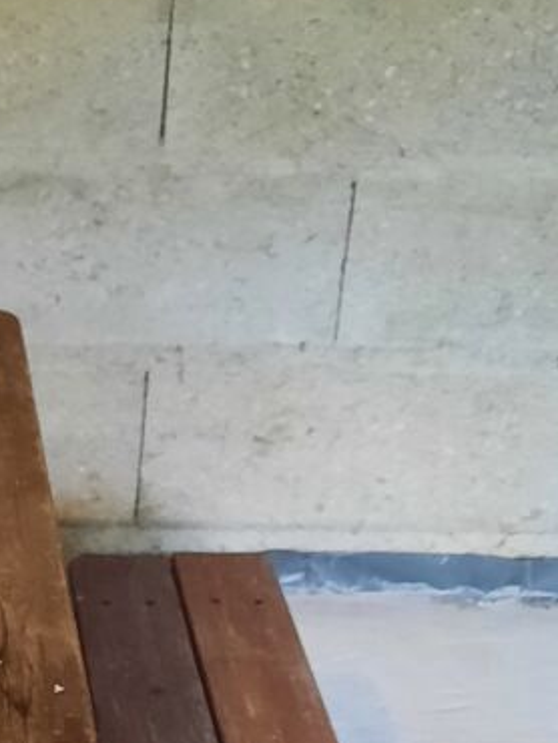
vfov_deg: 21.3
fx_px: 1932
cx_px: -88
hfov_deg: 15.9
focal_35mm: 90
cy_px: 666
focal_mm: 4.6
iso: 400
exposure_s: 1/25
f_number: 2
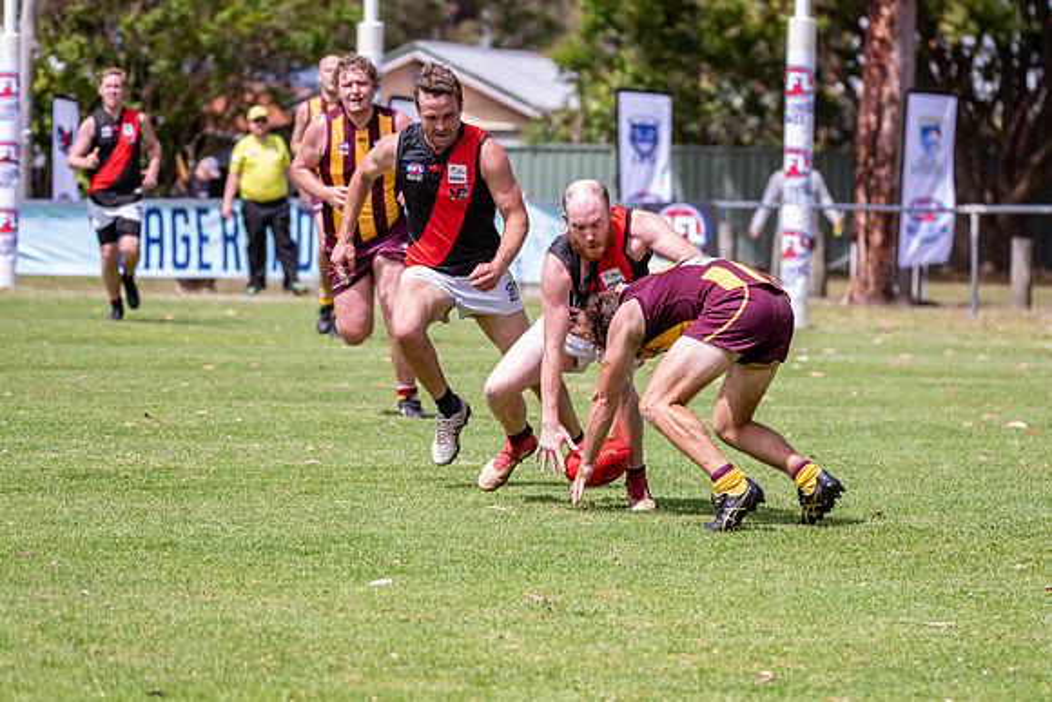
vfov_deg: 5.7
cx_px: 597
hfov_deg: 8.5
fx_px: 7086
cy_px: 352
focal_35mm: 242
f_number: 6.3
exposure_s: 1/2500
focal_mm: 210
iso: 800
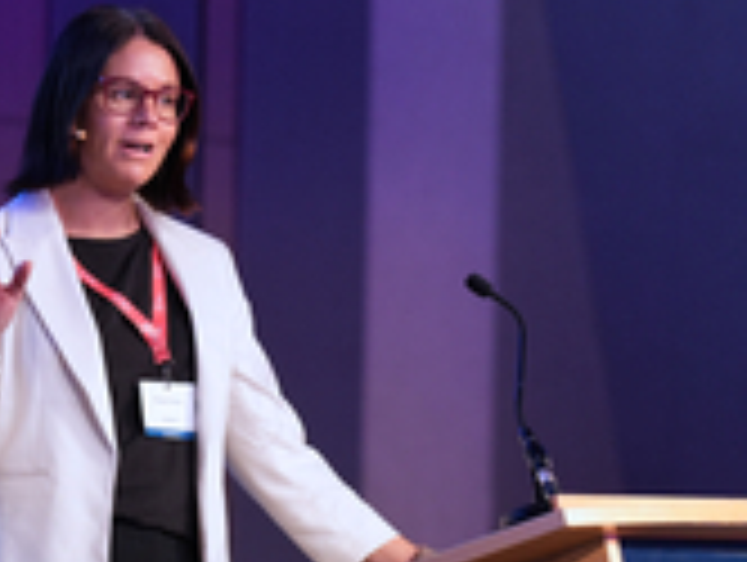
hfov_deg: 5.6
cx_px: 477
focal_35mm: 351
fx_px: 7585
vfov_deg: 4.2
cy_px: 202
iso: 640
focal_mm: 135
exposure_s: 1/200
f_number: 1.8
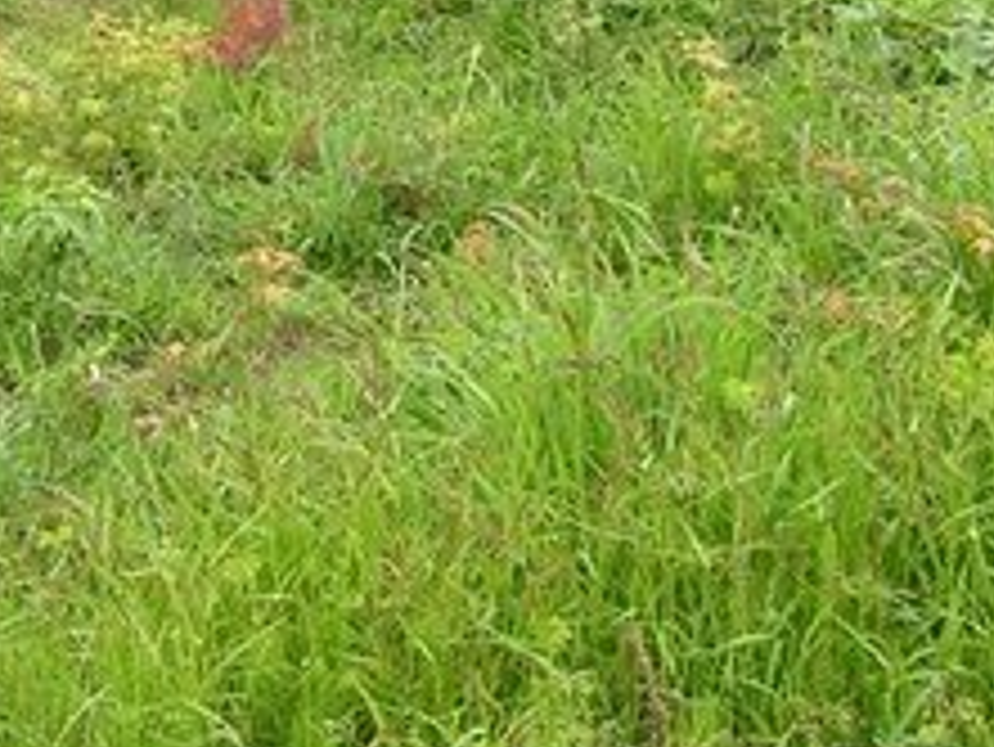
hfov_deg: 18.8
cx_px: 144
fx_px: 2959
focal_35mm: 103
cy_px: 27
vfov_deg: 14.2
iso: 50
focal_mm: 6.3
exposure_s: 1/60
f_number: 5.6
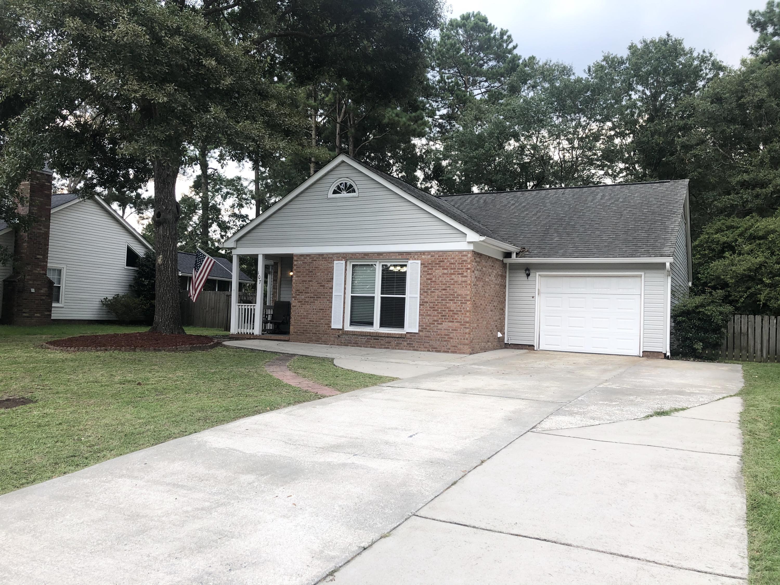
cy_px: 292
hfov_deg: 63.4
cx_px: 390
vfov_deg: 49.7
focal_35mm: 28
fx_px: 631
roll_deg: -1.3
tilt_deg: +2.0
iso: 20
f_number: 1.8
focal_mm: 4
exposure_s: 1/120
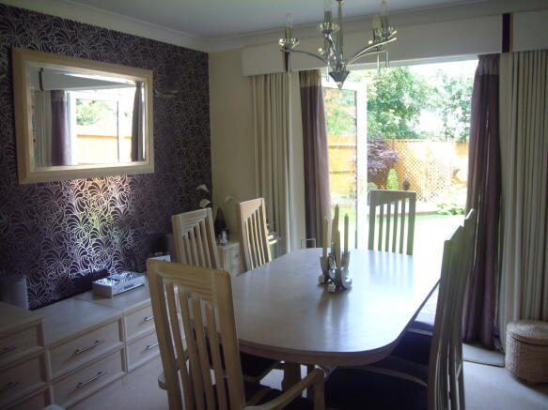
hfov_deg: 63.5
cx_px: 274
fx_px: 443
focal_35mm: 28
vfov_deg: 49.7
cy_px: 205
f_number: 2.8
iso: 80
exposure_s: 1/40
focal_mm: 4.6
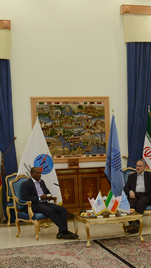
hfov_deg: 19.0
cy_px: 185
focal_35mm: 63
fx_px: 448
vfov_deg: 33.0
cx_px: 104
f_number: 3.5
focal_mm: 29
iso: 2000
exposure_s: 1/40
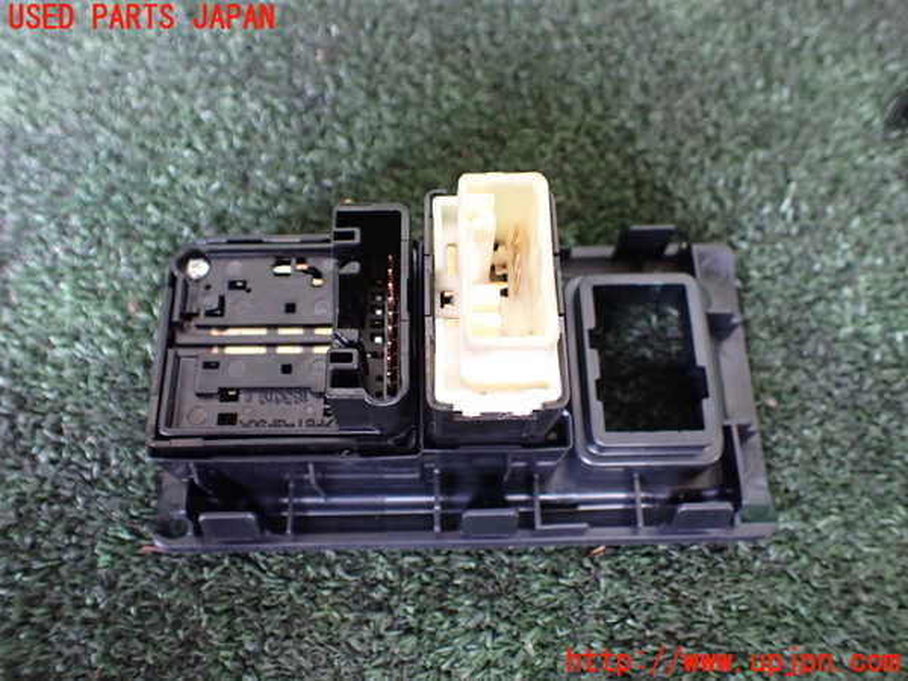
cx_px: 454
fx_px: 787
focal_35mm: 30
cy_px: 340
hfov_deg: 60.0
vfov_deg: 46.8
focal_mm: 5.4
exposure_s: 1/80
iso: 800
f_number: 2.3
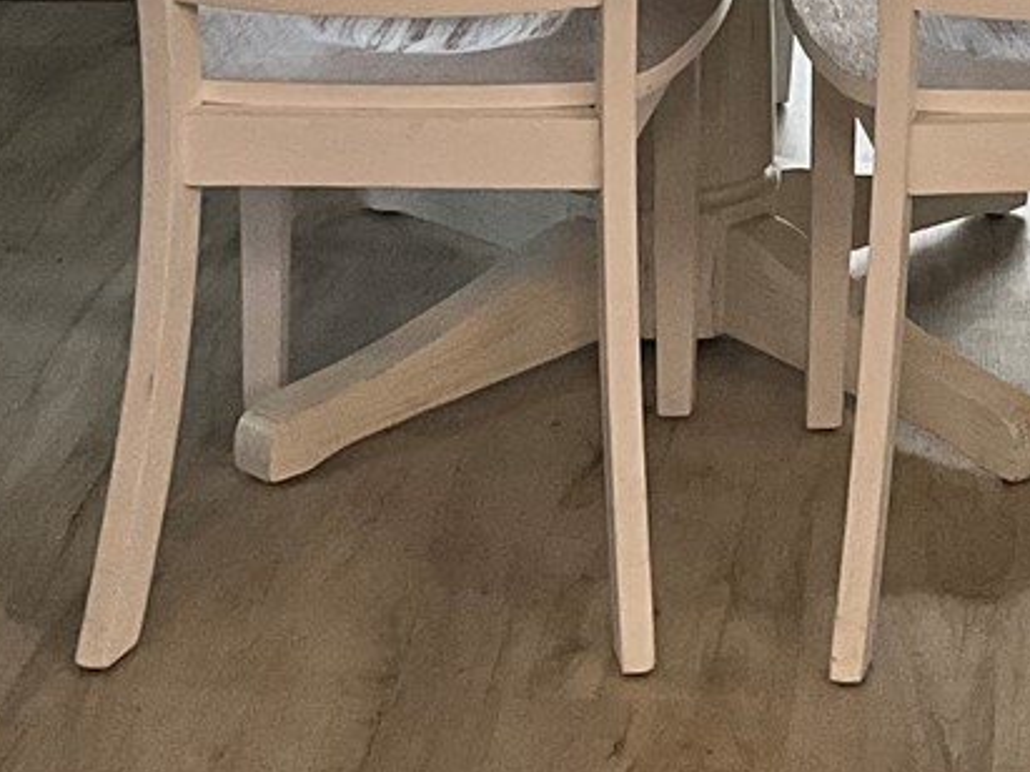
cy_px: -481
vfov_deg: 12.3
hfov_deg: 16.9
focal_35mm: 113
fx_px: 3361
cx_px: 1088
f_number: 1.8
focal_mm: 3
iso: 125
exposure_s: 1/60
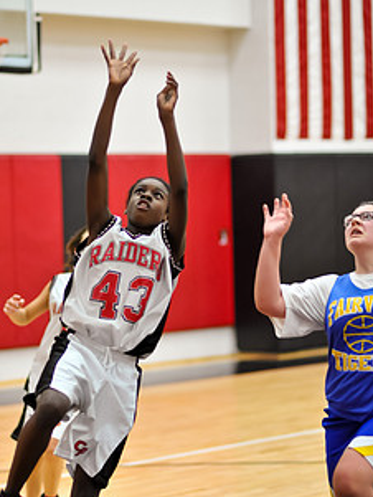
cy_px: 289
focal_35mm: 122
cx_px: 141
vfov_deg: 16.1
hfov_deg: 12.1
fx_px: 1752
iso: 2000
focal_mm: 85
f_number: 2
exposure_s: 1/500
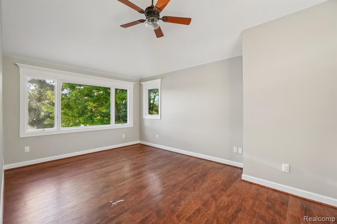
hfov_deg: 100.4
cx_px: 168
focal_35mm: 15
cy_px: 112
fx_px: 140
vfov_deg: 77.3
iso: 500
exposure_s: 1/30
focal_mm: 10
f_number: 8
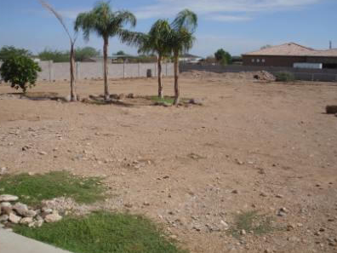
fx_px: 419
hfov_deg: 43.8
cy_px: 134
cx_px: 164
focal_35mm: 43
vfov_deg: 33.6
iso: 50
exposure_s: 1/291
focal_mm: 6.3
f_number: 7.3
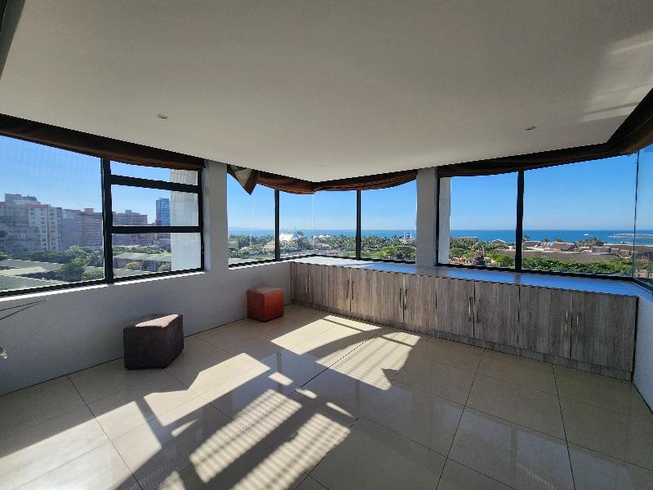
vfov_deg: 89.9
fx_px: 245
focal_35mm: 13
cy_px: 245
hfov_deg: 106.2
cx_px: 326
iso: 50
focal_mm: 2.2
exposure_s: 1/2000
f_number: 2.2
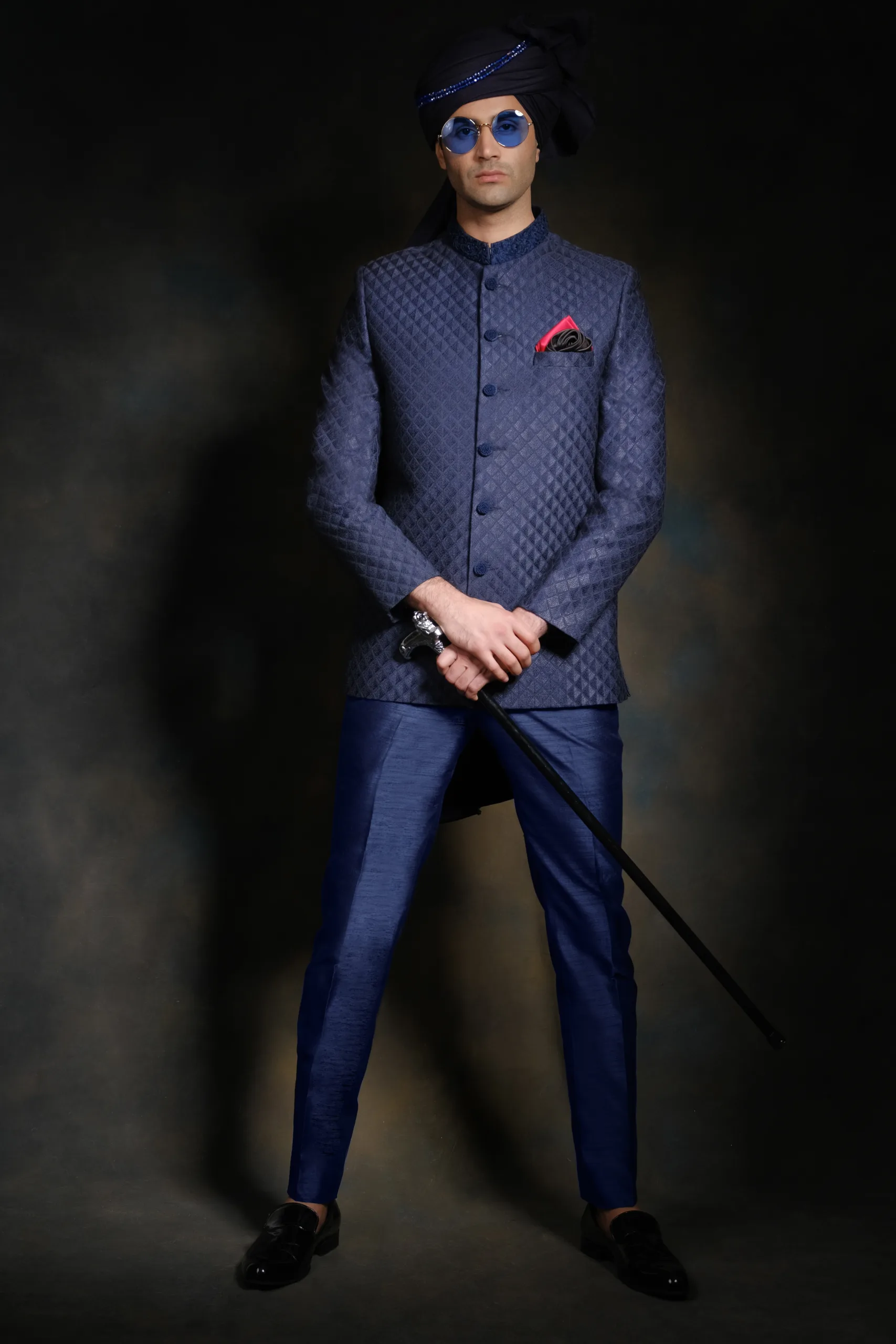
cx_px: 448
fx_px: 2277
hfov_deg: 22.3
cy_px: 672
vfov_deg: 32.9
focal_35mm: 61
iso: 250
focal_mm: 40.7
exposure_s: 1/125
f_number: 5
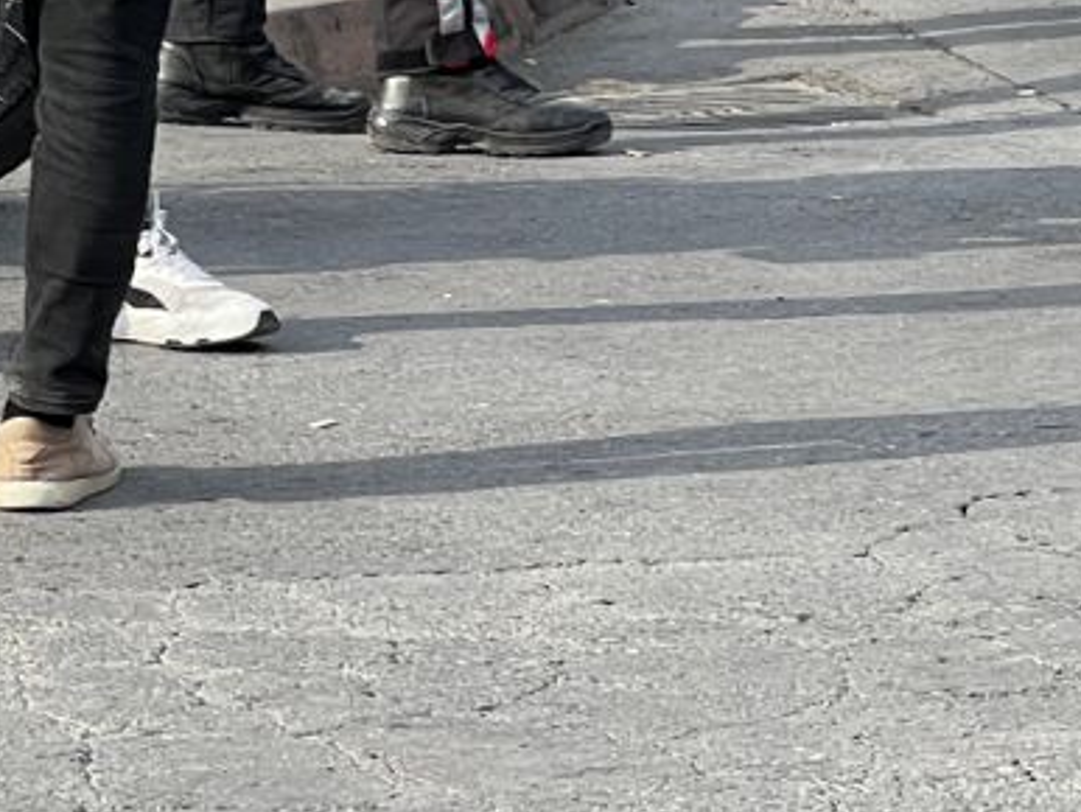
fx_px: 9968
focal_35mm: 319
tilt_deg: -4.7
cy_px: -588
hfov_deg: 6.2
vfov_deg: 4.6
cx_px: 653
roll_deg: +0.0
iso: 32
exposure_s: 1/99
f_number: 2.8
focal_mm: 9
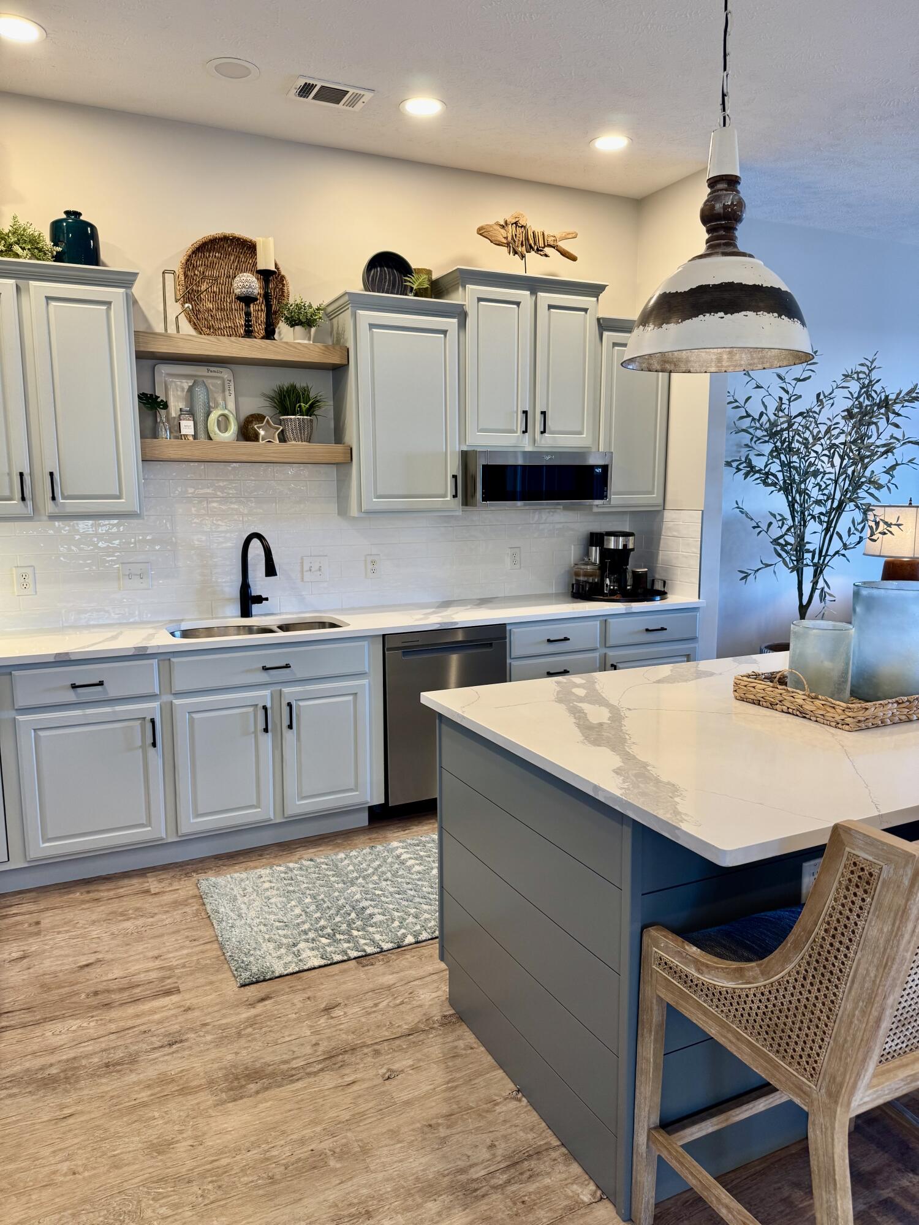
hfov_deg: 56.8
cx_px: 460
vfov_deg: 71.6
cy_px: 612
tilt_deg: -8.9
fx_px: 850
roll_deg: +0.9
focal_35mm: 24
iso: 125
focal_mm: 6.76
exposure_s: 1/60
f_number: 1.78
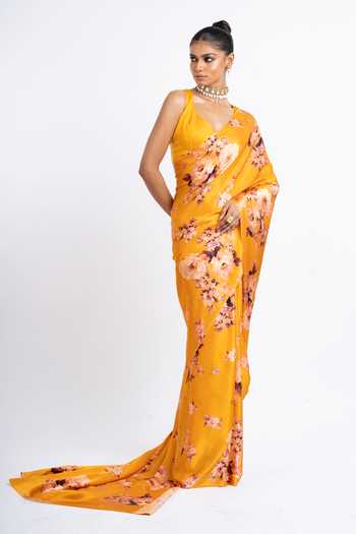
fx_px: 1261
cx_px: 178
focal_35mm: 85
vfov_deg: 23.9
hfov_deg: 16.1
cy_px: 267
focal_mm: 85
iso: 200
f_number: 11
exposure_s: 1/160
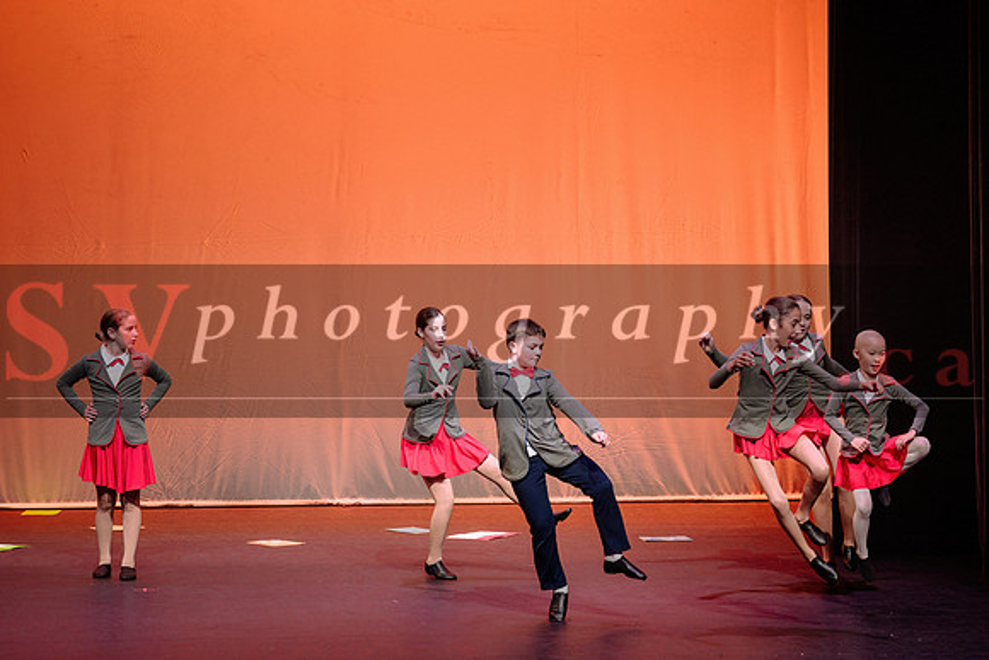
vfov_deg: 10.9
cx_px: 526
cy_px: 376
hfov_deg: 16.3
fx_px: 3451
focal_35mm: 126
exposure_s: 1/640
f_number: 2.8
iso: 1250
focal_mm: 110
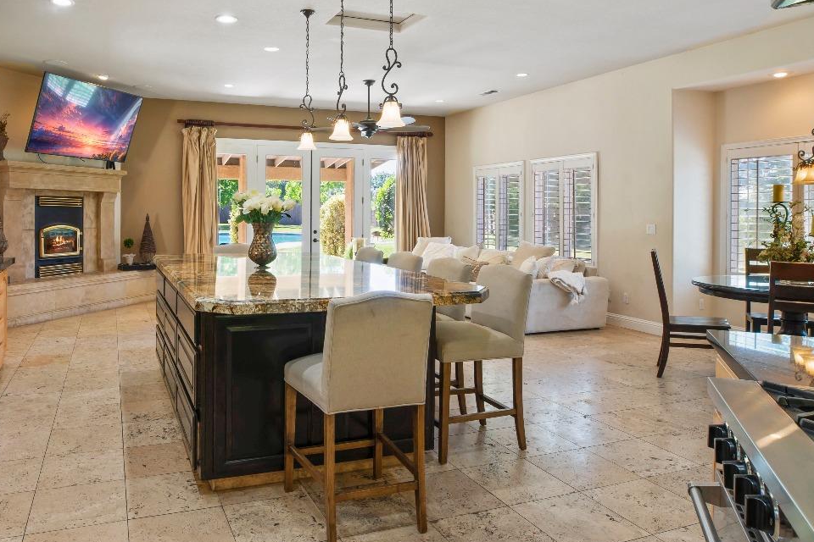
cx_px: 304
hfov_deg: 70.3
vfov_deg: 50.8
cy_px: 205
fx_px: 565
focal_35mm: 25
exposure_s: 1/3
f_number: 11
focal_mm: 16
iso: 160
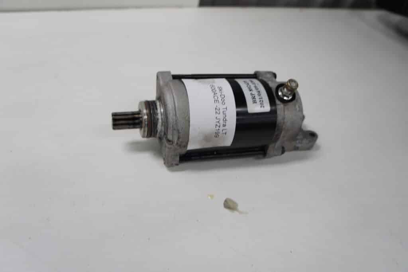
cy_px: 136
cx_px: 204
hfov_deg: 64.5
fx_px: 323
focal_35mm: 28
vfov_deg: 45.7
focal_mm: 19
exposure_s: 1/60
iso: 125
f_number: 3.5
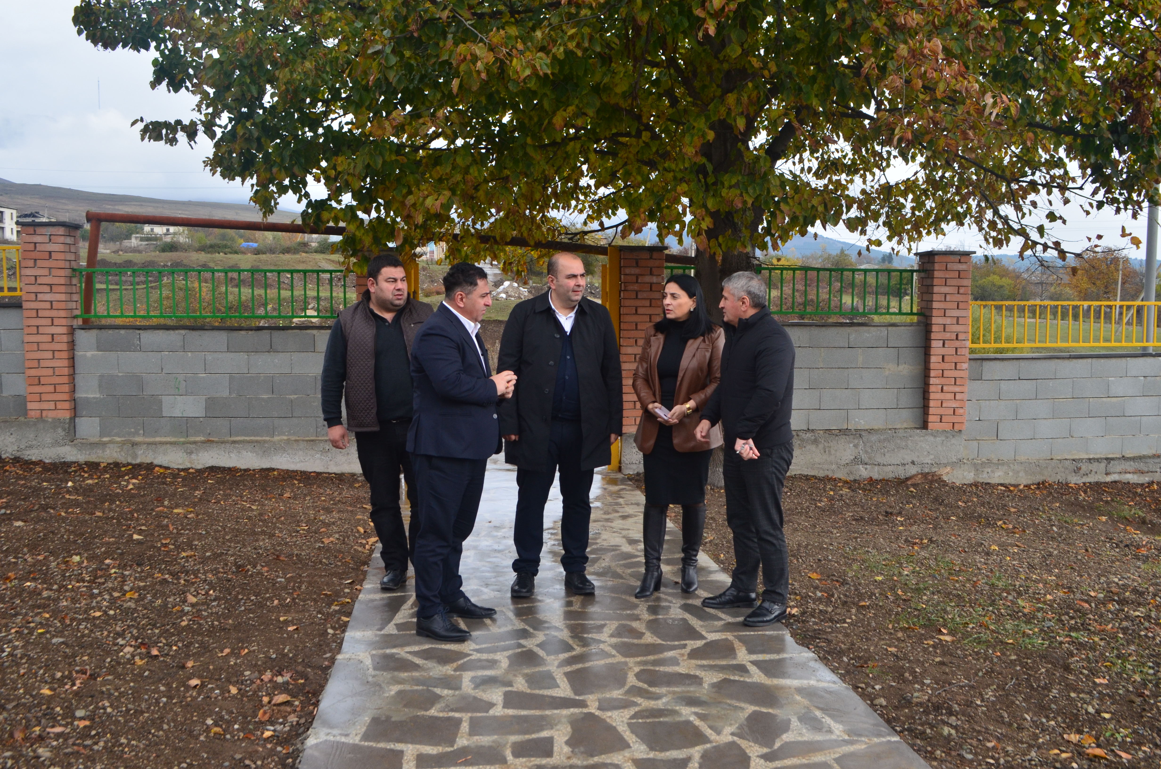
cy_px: 384
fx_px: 1062
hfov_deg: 57.3
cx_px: 580
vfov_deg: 39.8
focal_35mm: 33
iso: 400
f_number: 10
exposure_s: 1/160
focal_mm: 22
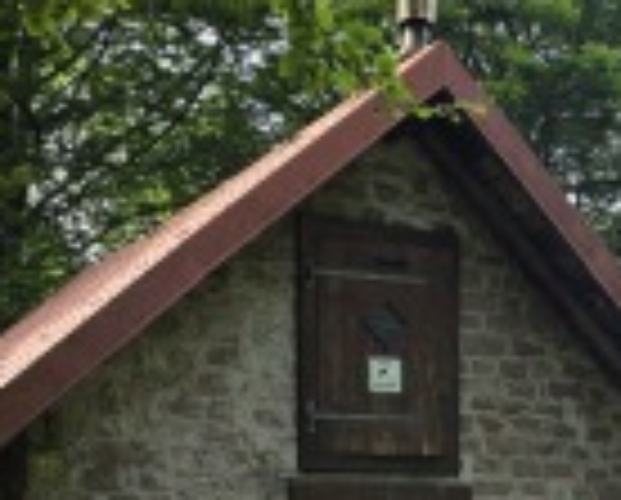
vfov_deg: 22.7
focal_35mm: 65
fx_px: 1197
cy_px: 495
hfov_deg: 29.0
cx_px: 351
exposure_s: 1/299
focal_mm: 6.3
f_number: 1.7
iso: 12
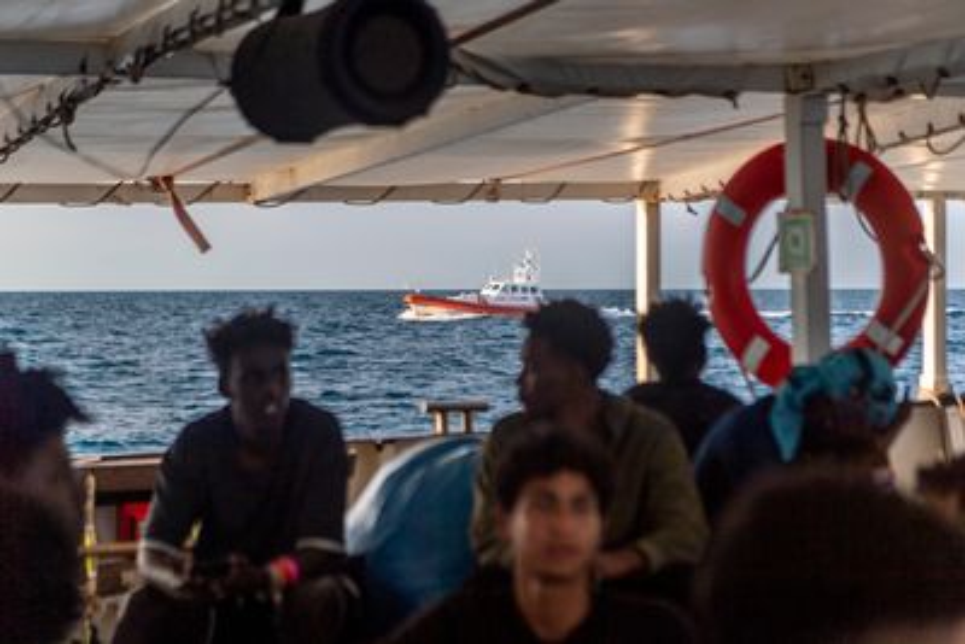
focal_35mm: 70
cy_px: 322
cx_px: 482
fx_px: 1877
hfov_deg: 28.8
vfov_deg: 19.5
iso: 100
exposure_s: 1/640
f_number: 4
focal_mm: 70
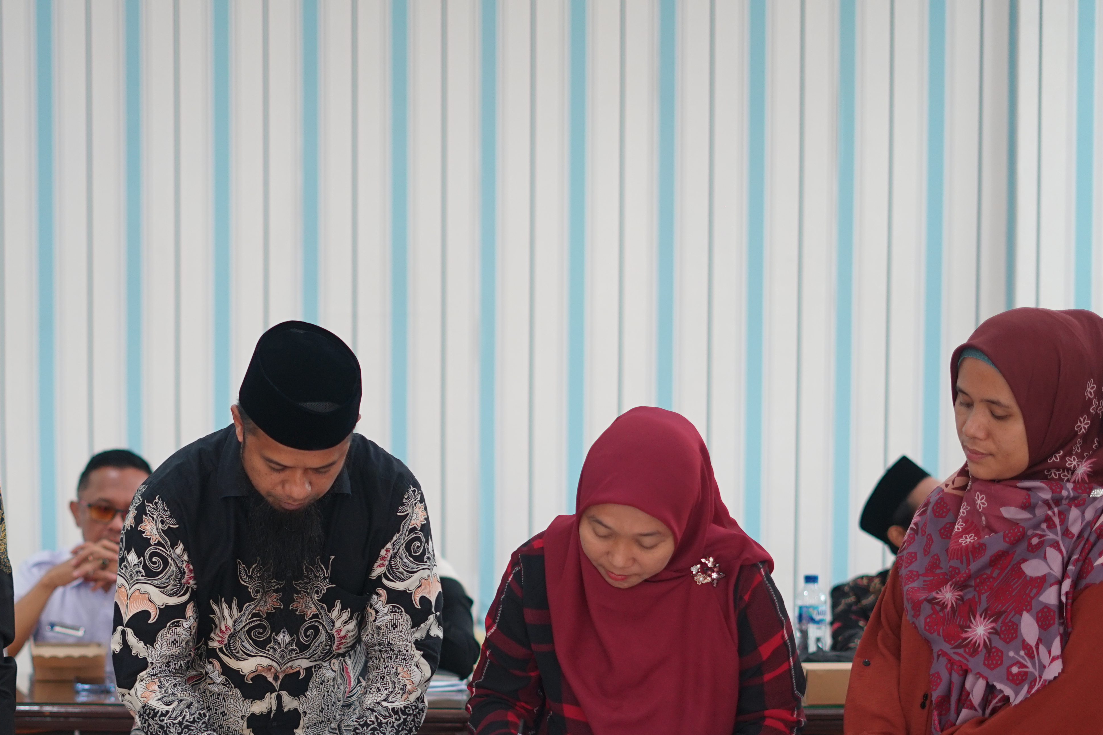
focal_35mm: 77
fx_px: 2359
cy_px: 562
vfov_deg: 17.6
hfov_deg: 26.2
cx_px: 397
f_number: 2
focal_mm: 50
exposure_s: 1/160
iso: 320
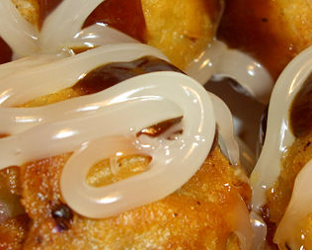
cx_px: 222
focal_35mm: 94
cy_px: 114
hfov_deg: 20.3
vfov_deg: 16.4
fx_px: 868
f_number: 5.6
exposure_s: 1/30
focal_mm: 7.9
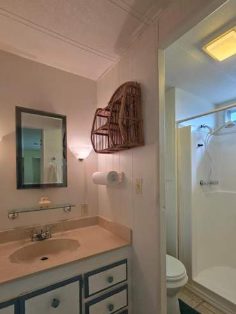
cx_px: 113
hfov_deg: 74.7
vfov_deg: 90.6
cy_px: 175
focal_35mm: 17
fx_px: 154
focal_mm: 2.2
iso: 200
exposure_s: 1/120
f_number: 1.9
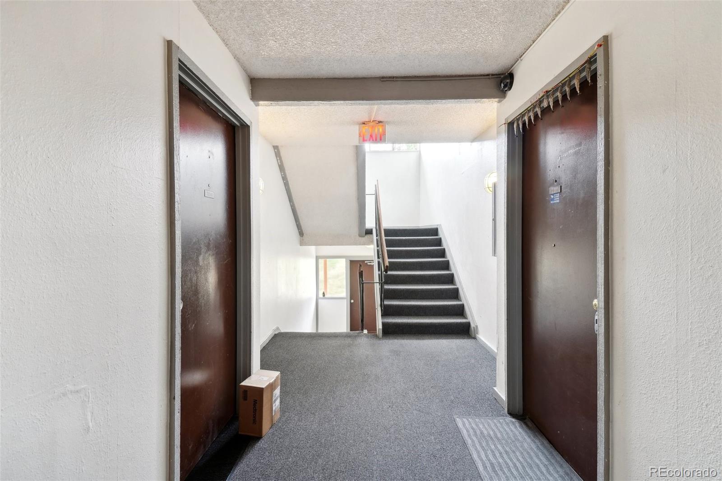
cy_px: 240
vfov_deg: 77.3
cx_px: 361
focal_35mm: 15
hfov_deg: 100.4
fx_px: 301
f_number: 8
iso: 400
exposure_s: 1/4
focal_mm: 10
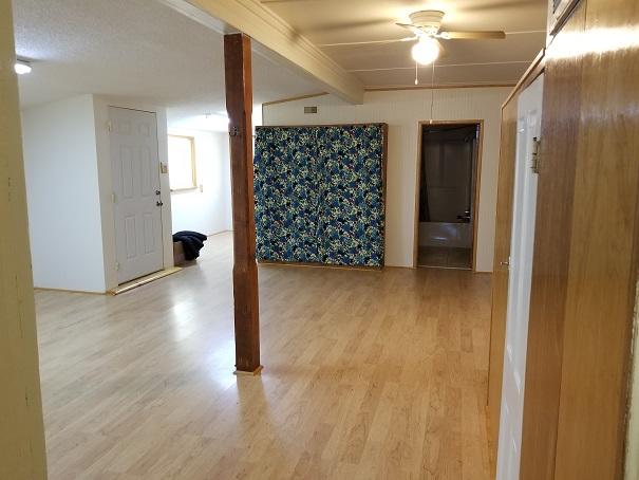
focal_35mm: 26
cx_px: 320
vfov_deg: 53.1
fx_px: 480
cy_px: 240
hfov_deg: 67.3
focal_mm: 4.25
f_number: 1.7
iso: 200
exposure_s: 1/30
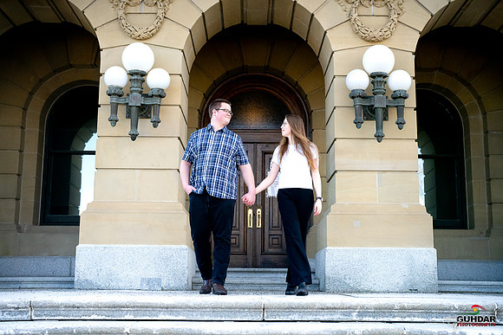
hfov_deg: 39.6
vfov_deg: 27.0
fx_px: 699
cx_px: 252
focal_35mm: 50
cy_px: 168
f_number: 3.5
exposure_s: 1/8000
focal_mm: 50
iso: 6400
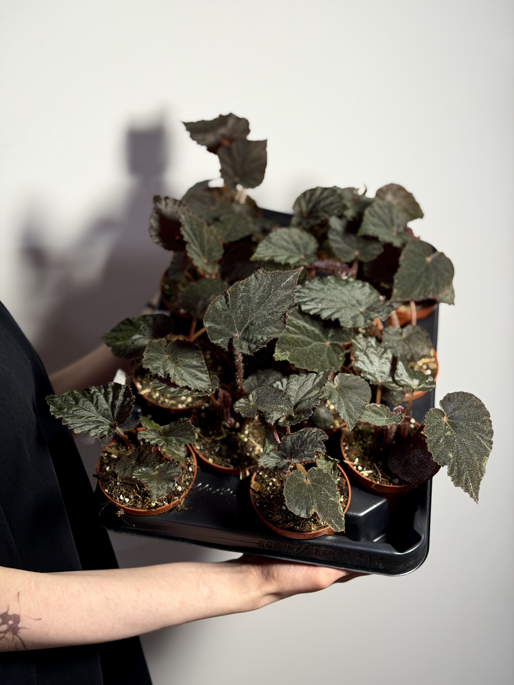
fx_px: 950
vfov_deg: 39.7
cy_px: 342
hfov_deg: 30.3
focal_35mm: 48
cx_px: 257
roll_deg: +0.6
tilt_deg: -13.2
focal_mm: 6.76
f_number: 1.78
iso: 100
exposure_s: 1/121
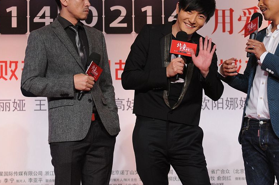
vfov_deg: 7.5
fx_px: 1417
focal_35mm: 183
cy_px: 55
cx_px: 203
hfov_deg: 11.2
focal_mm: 80
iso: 400
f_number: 4
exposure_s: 1/160
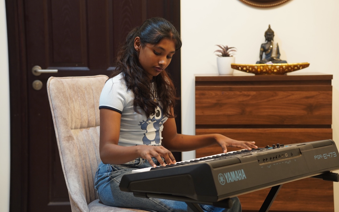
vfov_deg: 15.2
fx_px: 795
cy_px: 106
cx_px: 169
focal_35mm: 86
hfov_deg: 24.1
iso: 400
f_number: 2.5
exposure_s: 1/15
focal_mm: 56
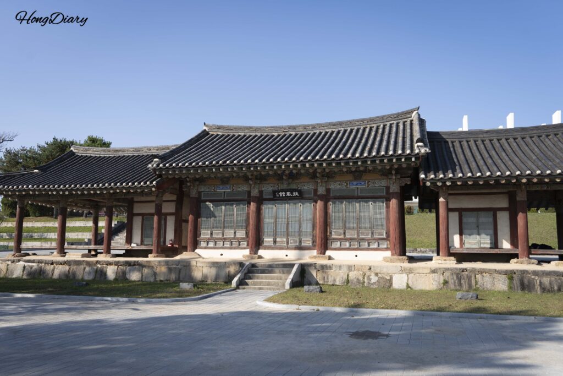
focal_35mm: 28
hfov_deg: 65.5
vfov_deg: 46.4
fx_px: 438
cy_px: 188
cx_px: 282
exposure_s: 1/320
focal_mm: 28
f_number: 5.6
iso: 100
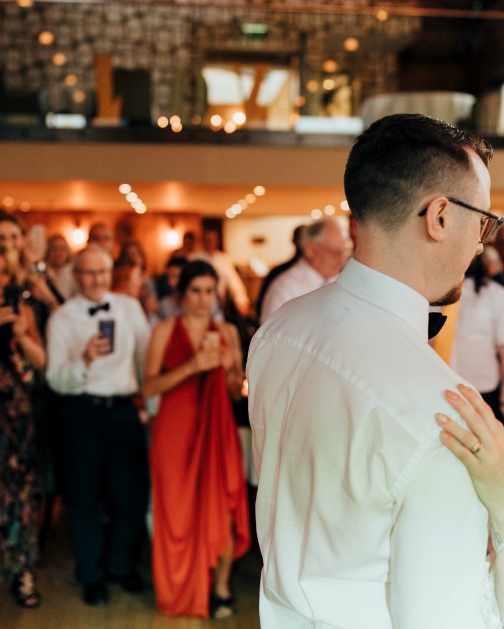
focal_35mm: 50
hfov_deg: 30.3
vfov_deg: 37.3
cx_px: 252
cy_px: 316
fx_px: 932
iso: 200
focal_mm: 35
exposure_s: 1/250
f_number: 2
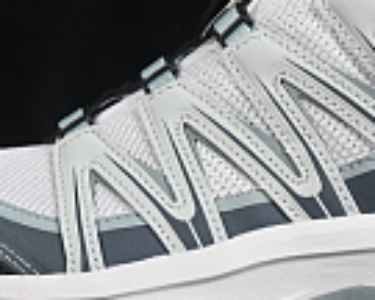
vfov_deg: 5.9
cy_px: 71
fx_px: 2886
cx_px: 286
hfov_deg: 7.4
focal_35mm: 260
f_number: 8
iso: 160
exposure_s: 1/80
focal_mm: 50
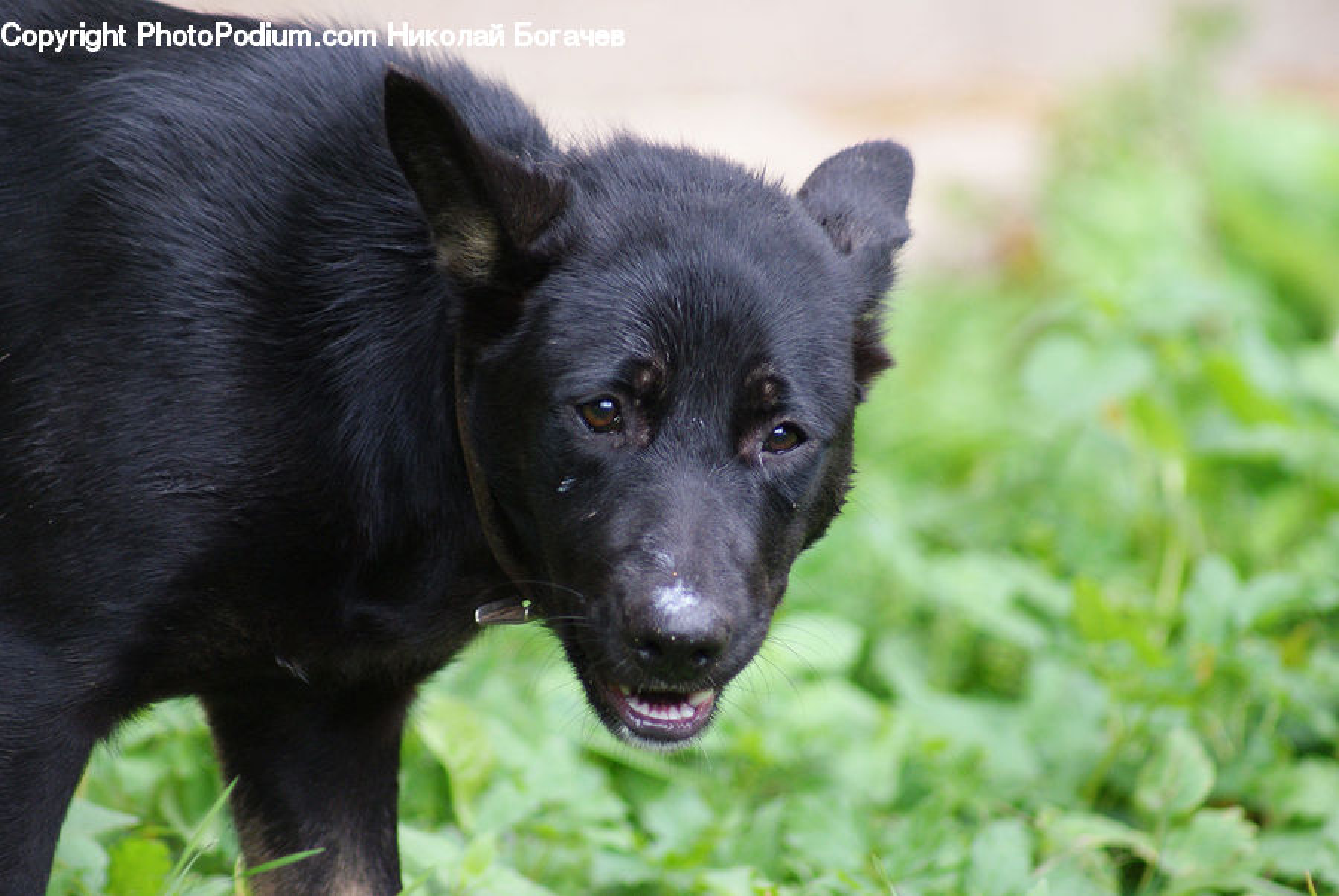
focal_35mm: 450
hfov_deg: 4.6
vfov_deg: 3.1
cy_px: 448
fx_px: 16753
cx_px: 670
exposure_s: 1/160
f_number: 5.6
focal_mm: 300
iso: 400
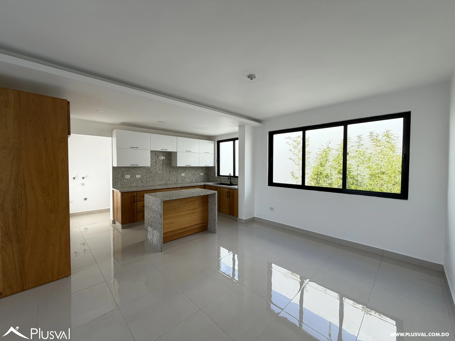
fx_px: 184
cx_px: 228
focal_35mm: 14
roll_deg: -0.1
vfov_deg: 85.7
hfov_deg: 102.1
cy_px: 170
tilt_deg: -2.5
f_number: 2.2
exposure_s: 1/502
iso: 64
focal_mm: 2.22
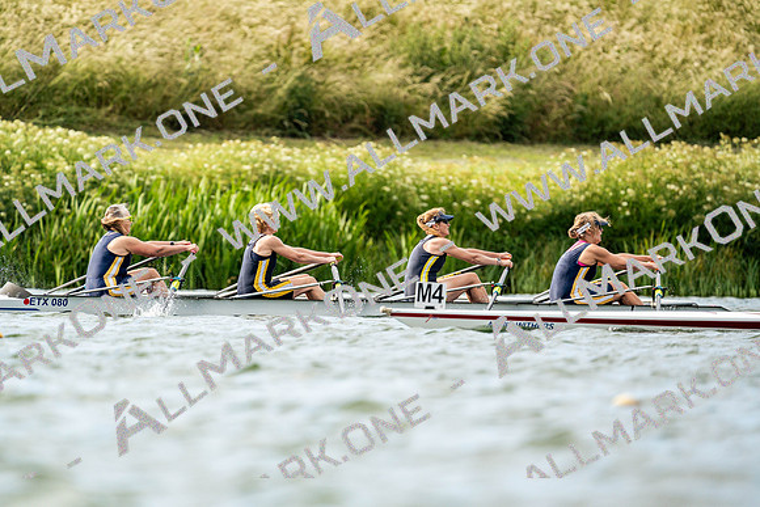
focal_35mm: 600
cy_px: 254
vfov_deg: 2.3
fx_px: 12669
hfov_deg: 3.4
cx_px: 380
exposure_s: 1/2000
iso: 500
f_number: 6.3
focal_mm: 600
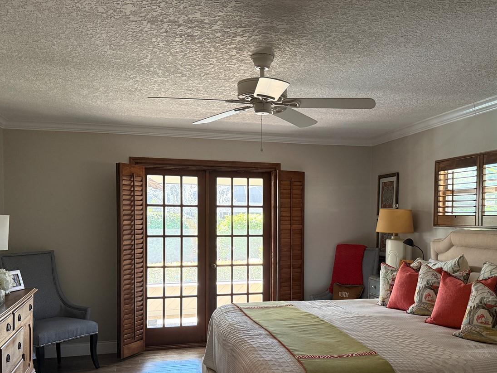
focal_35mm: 35
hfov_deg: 52.4
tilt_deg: -1.1
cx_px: 290
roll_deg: -0.4
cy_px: 234
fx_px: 503
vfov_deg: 40.4
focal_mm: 6.76
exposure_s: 1/60
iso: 320
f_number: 1.78
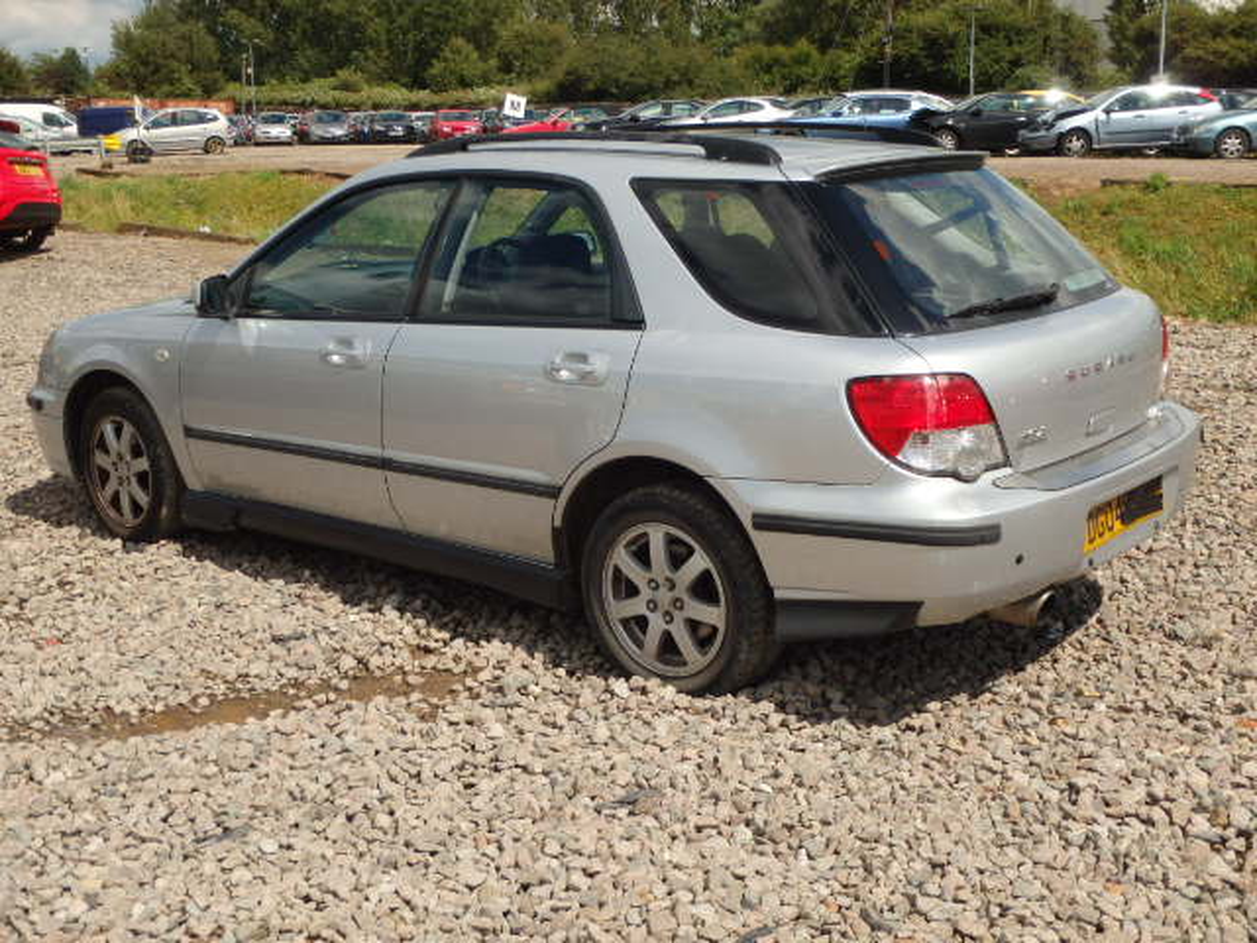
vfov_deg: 33.6
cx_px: 628
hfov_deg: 43.9
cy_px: 472
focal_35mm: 43
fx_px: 1561
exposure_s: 1/125
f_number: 14
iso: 125
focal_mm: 7.7
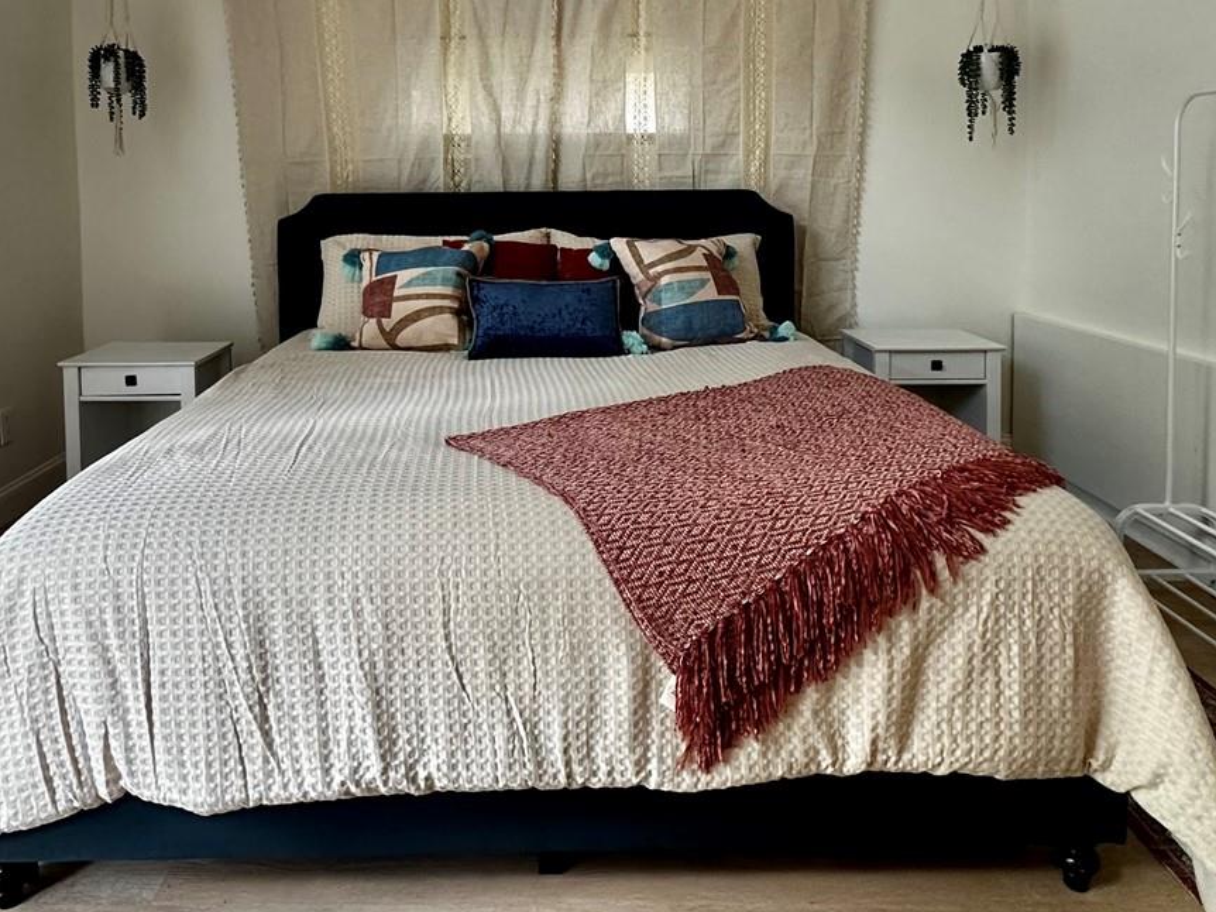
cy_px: 226
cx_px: 540
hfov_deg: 67.1
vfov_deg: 50.8
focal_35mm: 26
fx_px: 913
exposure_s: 1/120
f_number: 2.2
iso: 320
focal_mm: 2.22
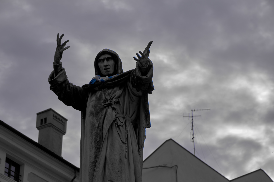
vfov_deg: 13.0
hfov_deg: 19.5
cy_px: 91
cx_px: 137
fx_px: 799
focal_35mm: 105
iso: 100
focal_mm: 70
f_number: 8
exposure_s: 1/200
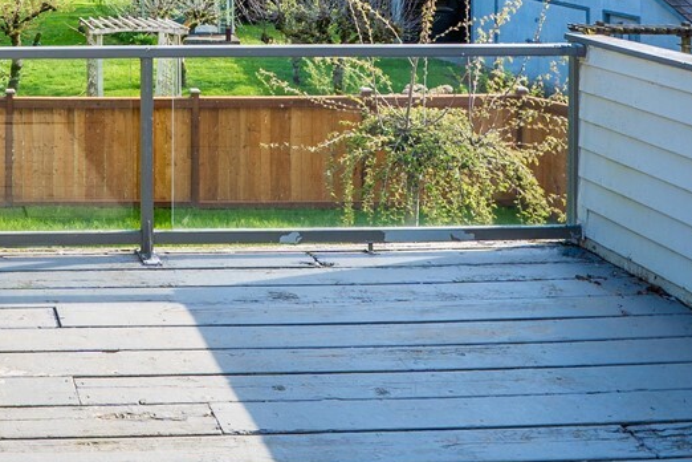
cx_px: -51
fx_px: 750
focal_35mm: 39
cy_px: -136
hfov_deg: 40.9
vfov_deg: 28.3
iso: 100
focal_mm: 12
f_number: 7.1
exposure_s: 1/80
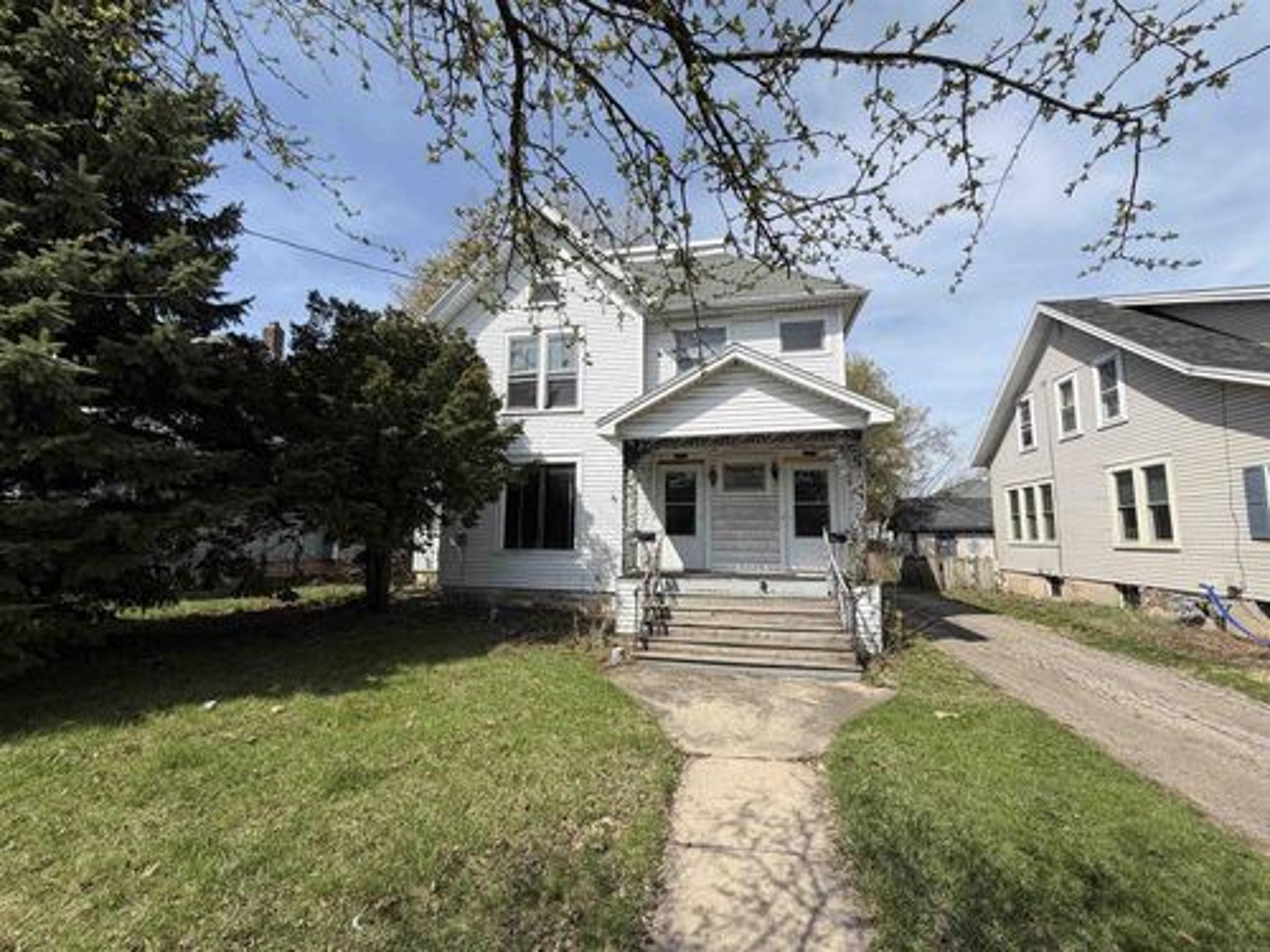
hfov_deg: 102.1
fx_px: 514
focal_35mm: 14
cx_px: 635
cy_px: 476
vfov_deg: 85.7
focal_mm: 2.22
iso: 20
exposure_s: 1/864
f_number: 2.2
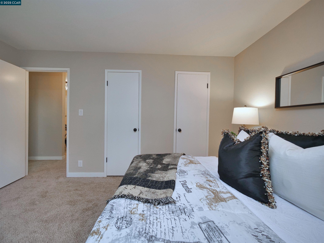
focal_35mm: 14
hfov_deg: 102.1
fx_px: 131
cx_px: 162
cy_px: 122
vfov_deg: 85.7
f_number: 2.8
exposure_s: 1/160
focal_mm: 7
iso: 800
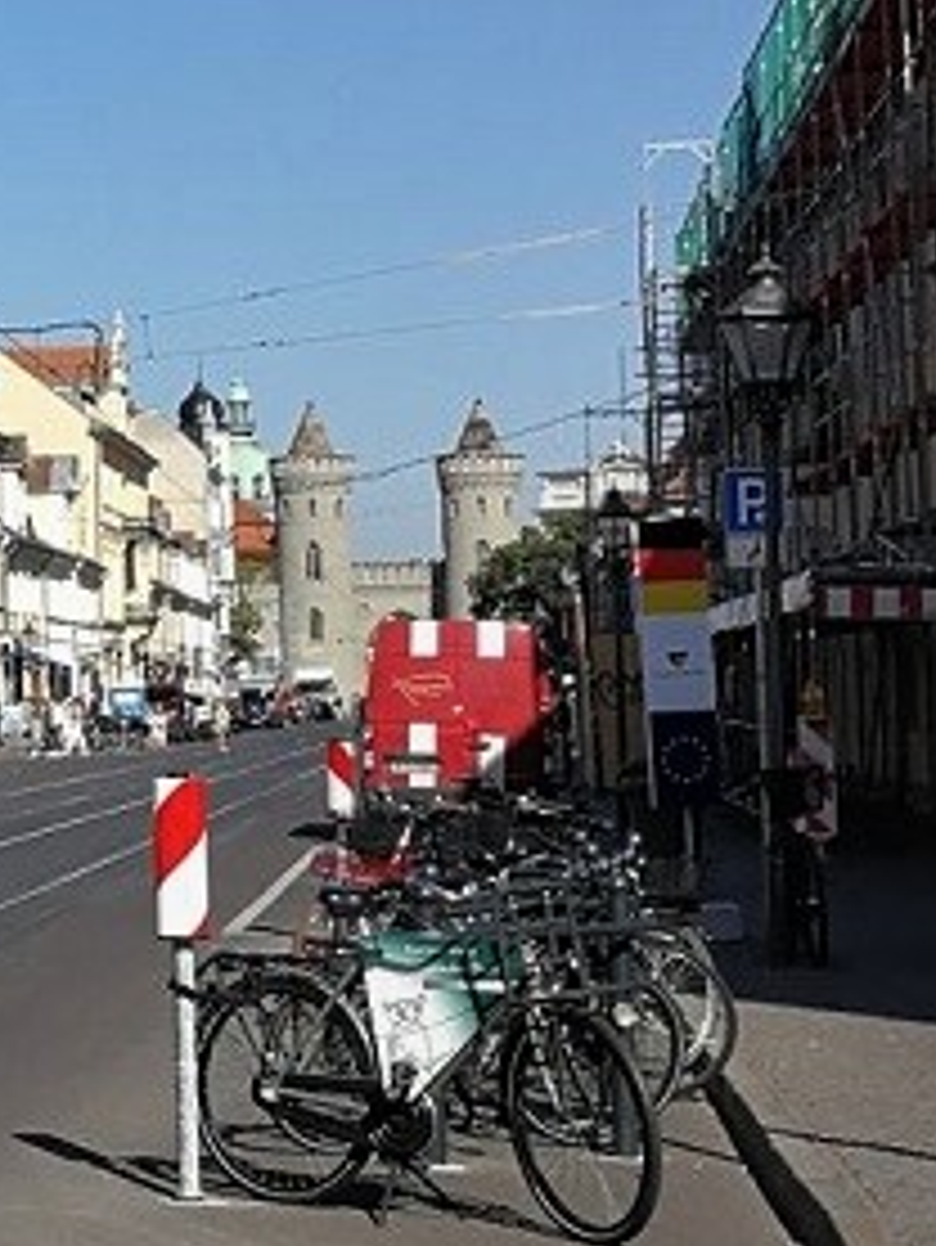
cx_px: -448
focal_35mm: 105
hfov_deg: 13.3
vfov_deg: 18.7
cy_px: 400
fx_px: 3783
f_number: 2.2
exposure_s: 1/1229
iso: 50
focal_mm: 3.95
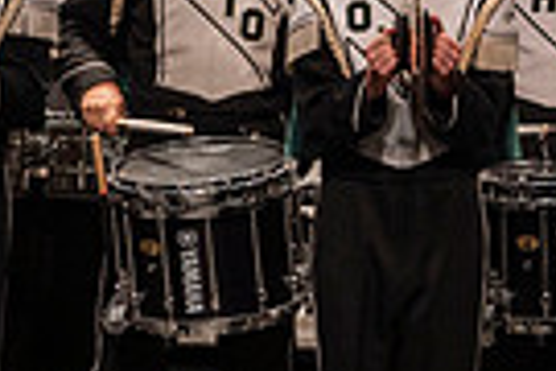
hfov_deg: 2.4
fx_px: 13219
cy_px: 107
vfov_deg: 1.6
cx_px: 1050
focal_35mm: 856
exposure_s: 1/500
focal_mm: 200
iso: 1250
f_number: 3.5
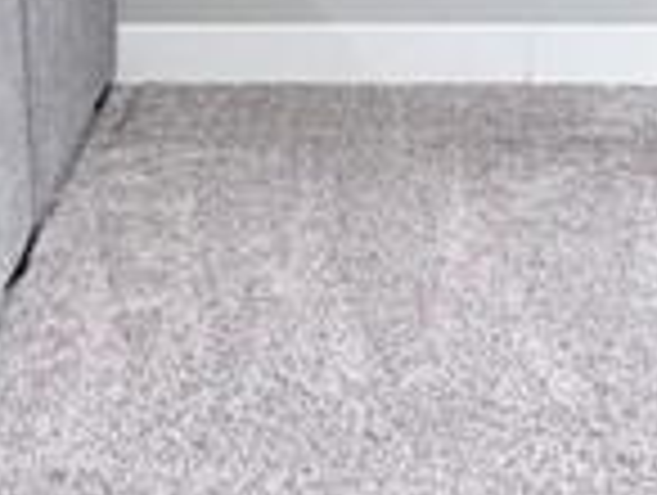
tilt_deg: -10.0
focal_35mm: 98
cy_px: -180
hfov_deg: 20.0
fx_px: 1863
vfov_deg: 14.4
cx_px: 414
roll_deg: +0.1
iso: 250
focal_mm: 2.22
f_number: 2.2
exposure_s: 1/60
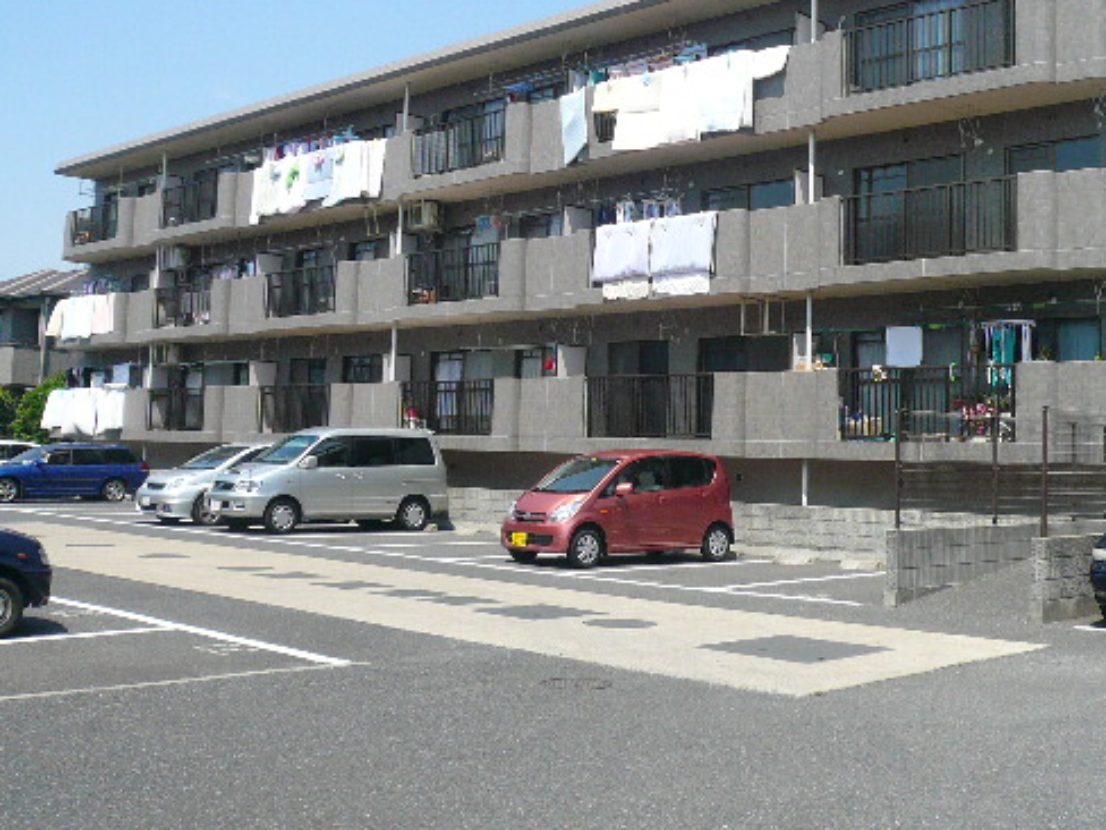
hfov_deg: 44.3
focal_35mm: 42
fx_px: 1342
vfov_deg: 34.2
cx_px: 716
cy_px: 331
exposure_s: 1/160
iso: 100
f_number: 8
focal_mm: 4.6
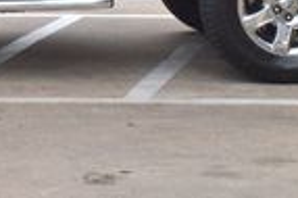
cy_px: -244
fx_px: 1885
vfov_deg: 5.8
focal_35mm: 228
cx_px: -75
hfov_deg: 8.9
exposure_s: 1/400
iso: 400
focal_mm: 34
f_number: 11
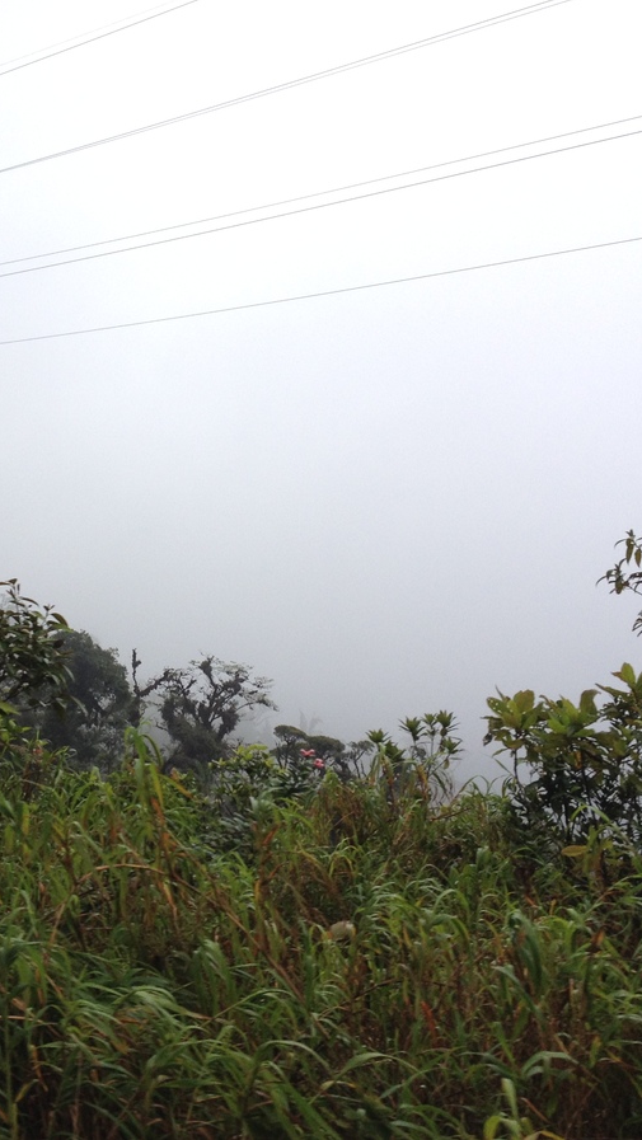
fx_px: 1542
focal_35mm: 51
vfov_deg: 40.6
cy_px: 569
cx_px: 145
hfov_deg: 23.2
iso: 50
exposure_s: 1/1783
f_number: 2.4
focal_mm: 4.28
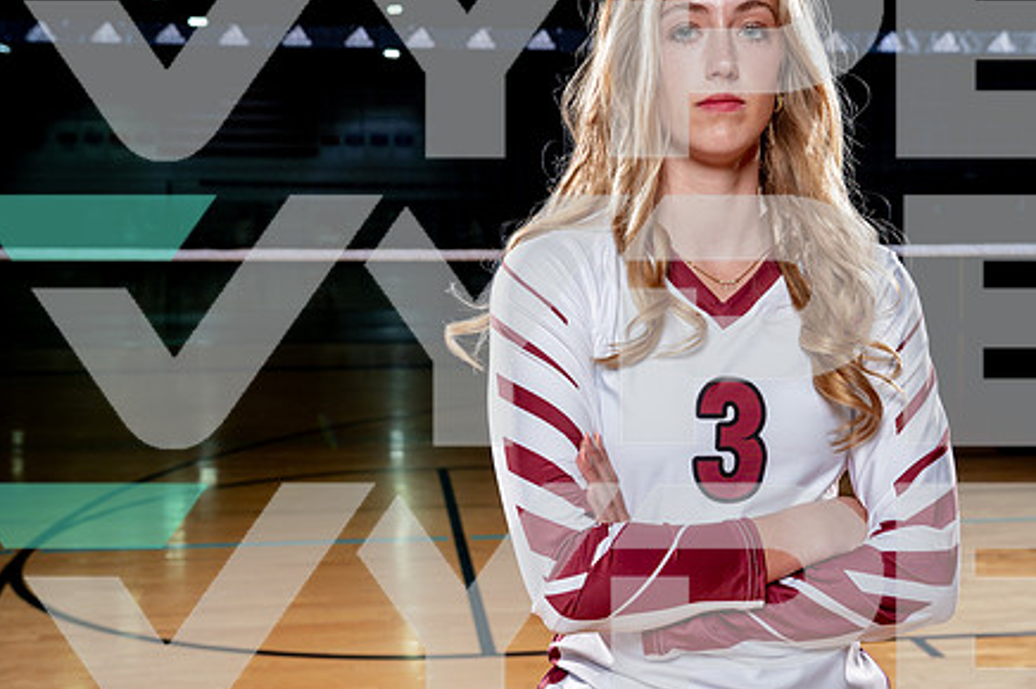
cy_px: 322
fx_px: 1467
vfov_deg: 26.4
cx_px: 573
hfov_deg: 38.9
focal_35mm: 51
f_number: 5.6
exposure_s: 1/250
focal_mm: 38
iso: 250
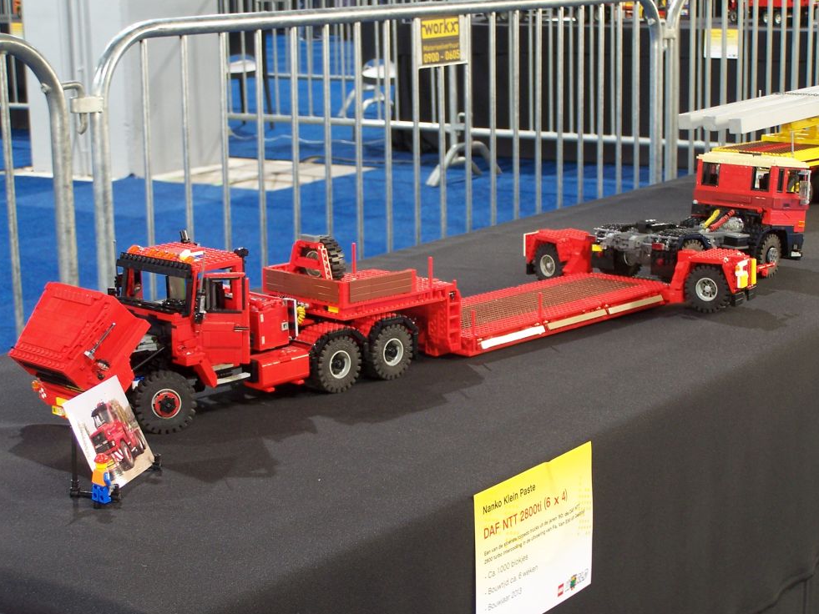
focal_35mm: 72
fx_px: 1704
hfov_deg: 27.0
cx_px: 425
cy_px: 313
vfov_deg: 20.4
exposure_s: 1/2
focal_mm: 11.5
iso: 80
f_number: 3.2
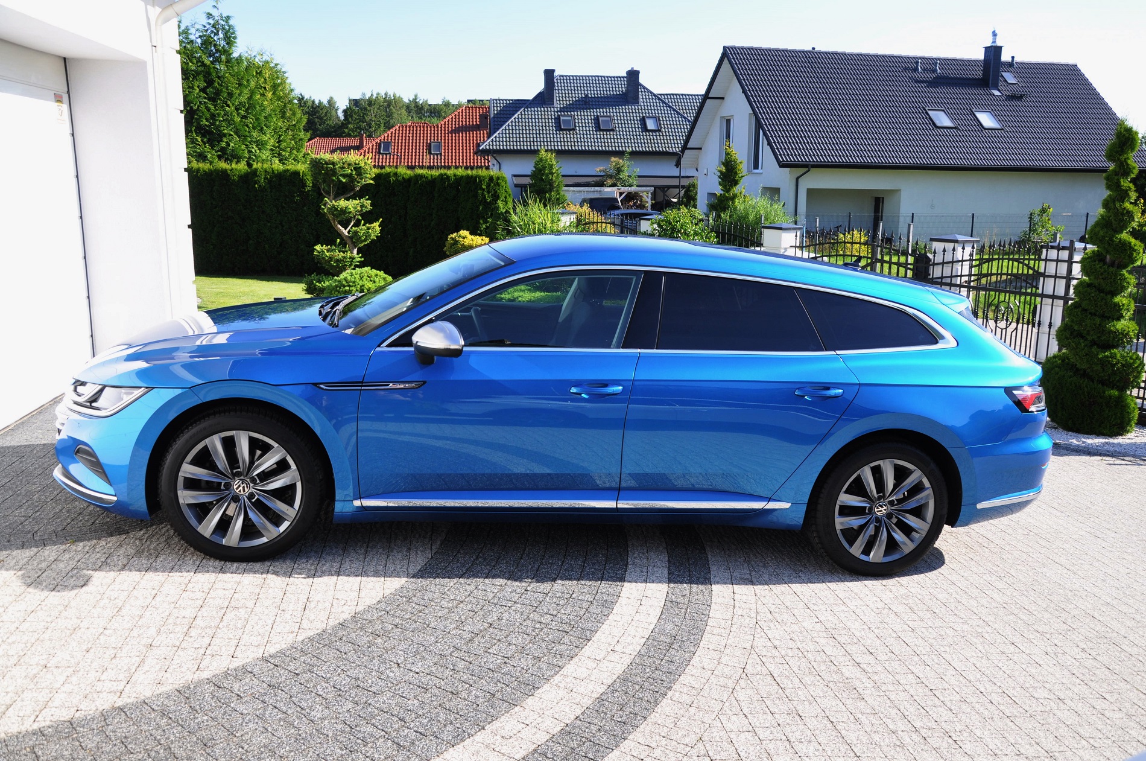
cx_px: 573
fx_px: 1001
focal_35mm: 32
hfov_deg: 59.6
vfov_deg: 41.6
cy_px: 380
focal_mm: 21
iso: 250
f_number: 9
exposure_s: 1/320
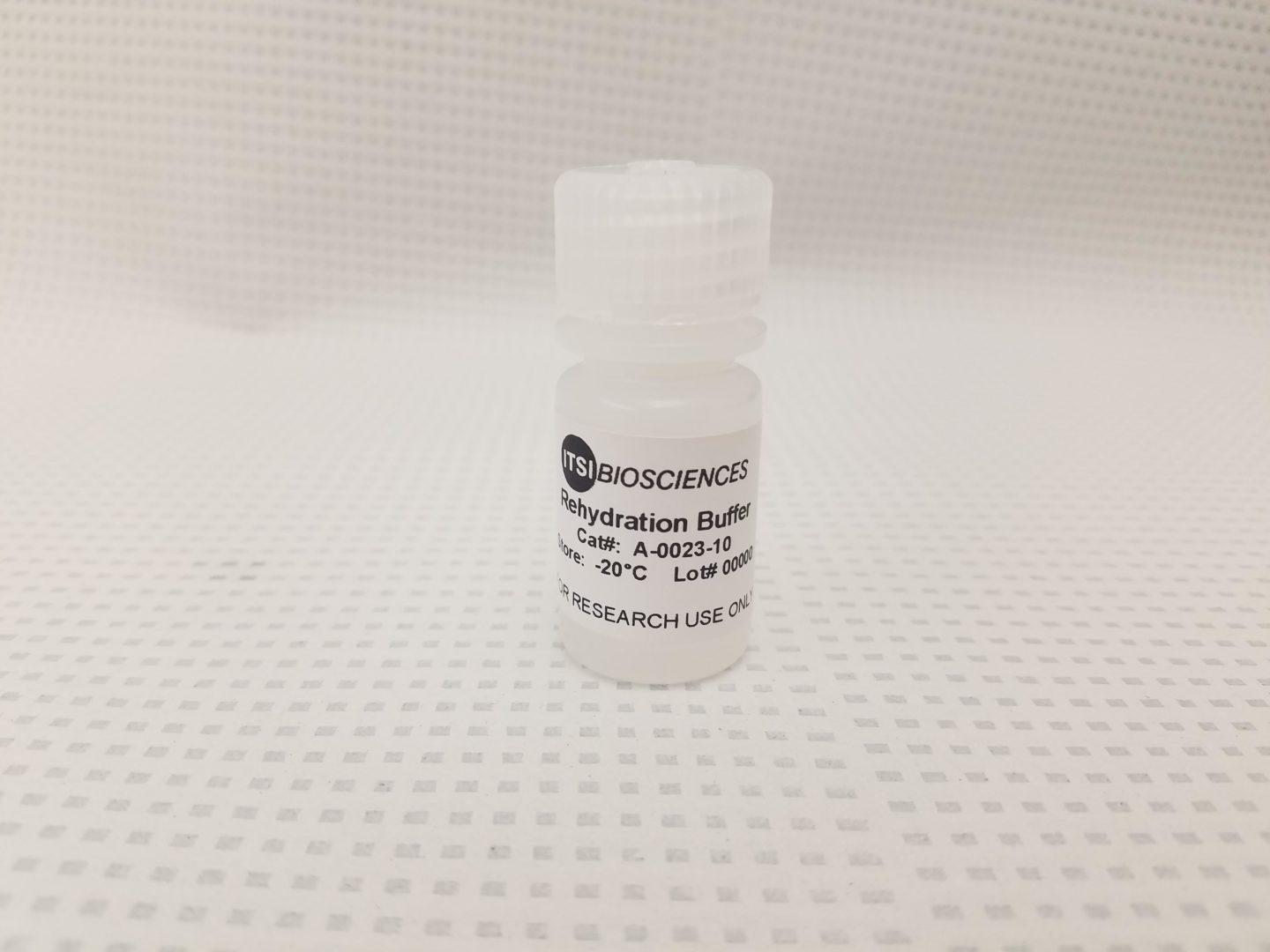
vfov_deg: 53.1
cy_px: 476
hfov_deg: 67.3
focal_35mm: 26
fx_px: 954
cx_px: 635
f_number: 1.7
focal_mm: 4.2
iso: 100
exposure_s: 1/60
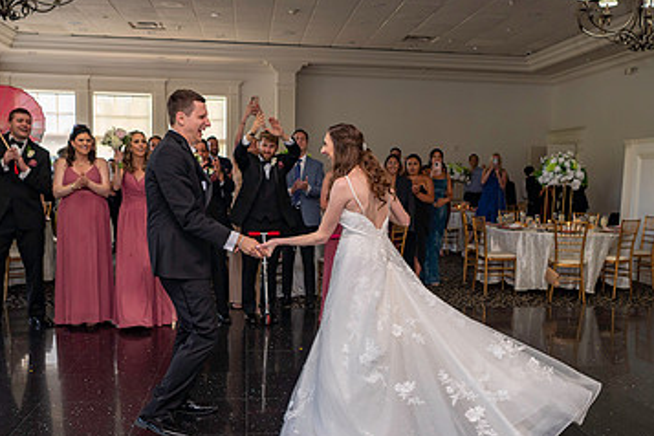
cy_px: 258
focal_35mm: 39
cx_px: 350
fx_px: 708
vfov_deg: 34.1
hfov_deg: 49.5
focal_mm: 24
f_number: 3.5
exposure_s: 1/100
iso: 800
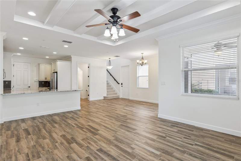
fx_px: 120
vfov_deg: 67.4
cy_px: 80
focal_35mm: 18
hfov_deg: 90.0
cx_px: 120
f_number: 10
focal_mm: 18
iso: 800
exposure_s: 1/40
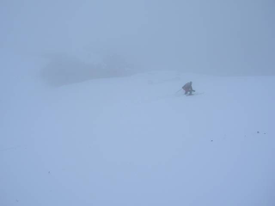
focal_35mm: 34
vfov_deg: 41.7
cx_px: 138
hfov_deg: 54.0
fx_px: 270
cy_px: 103
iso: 50
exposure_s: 1/490
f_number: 4.9
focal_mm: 5.7
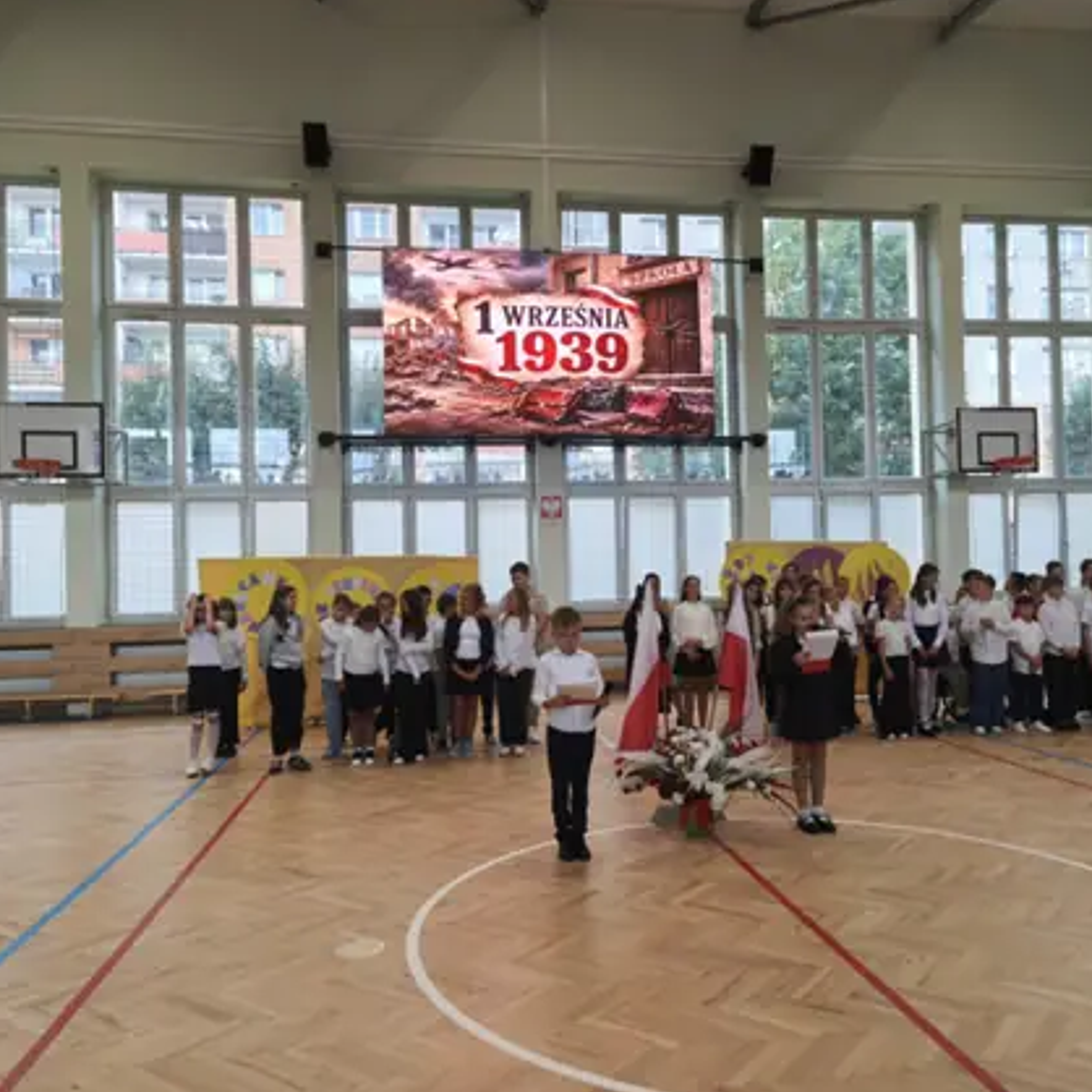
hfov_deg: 57.3
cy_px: 549
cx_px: 583
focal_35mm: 28
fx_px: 999
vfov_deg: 57.3
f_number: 1.7
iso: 64
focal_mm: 5.35
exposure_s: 1/100
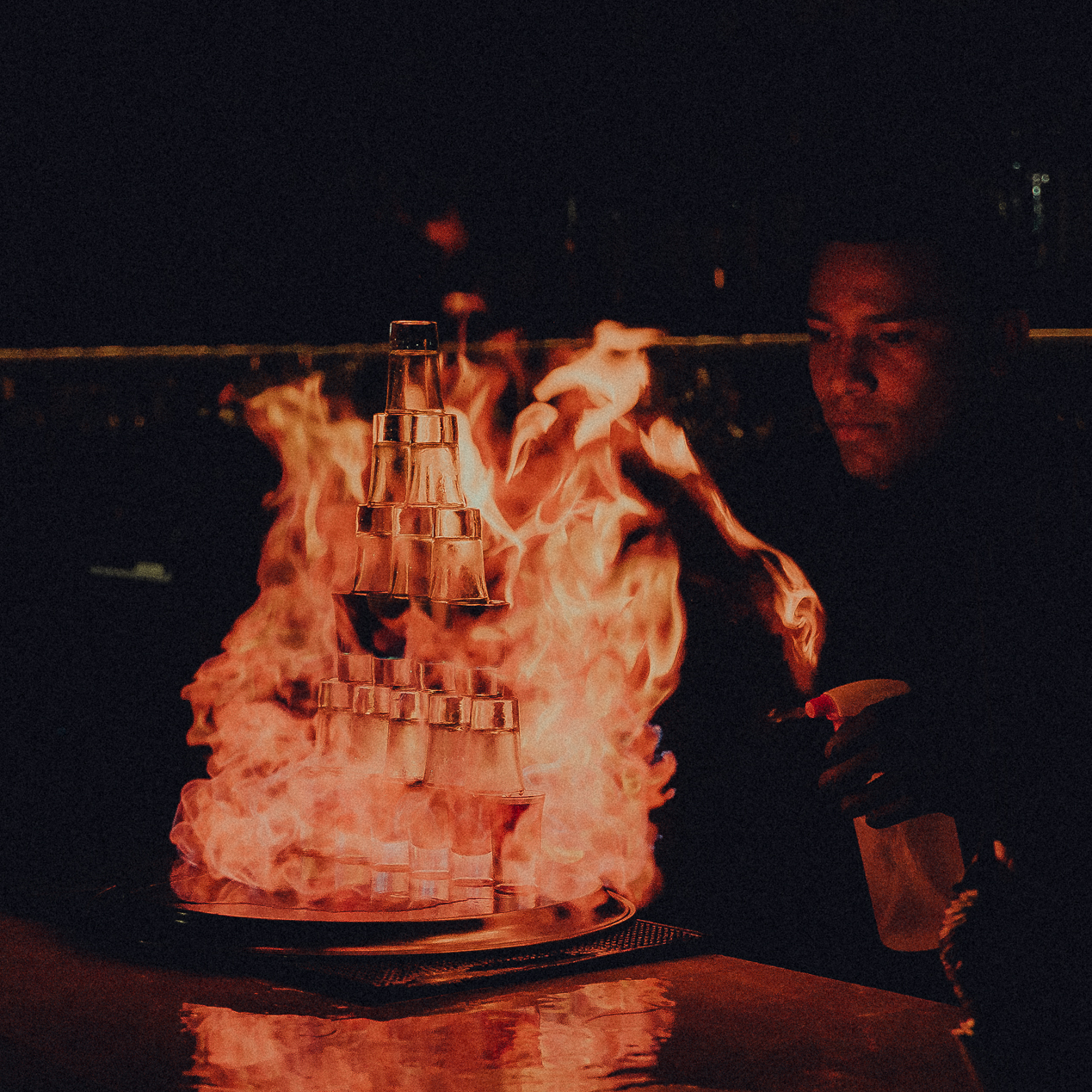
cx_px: 487
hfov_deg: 20.9
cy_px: 571
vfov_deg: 20.9
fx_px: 2962
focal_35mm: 83
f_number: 2.8
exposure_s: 1/400
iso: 500
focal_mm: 36
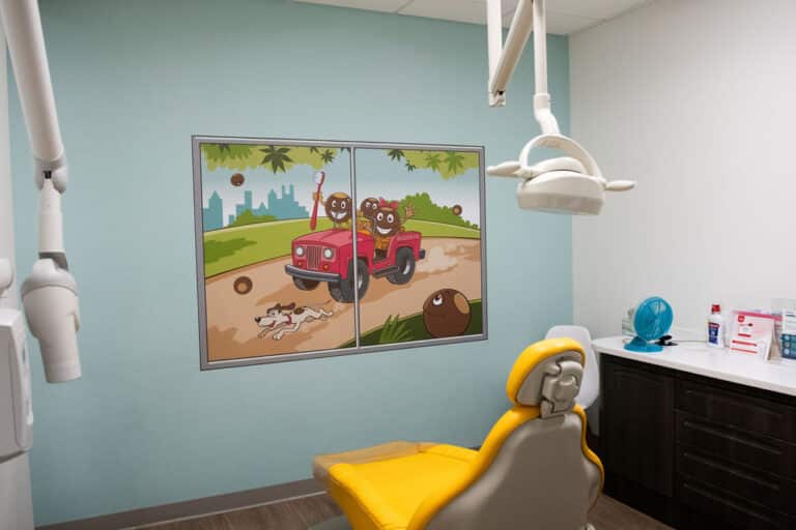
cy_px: 265
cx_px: 398
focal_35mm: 28
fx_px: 619
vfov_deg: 46.4
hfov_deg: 65.5
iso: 1600
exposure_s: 1/320
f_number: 4
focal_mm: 24
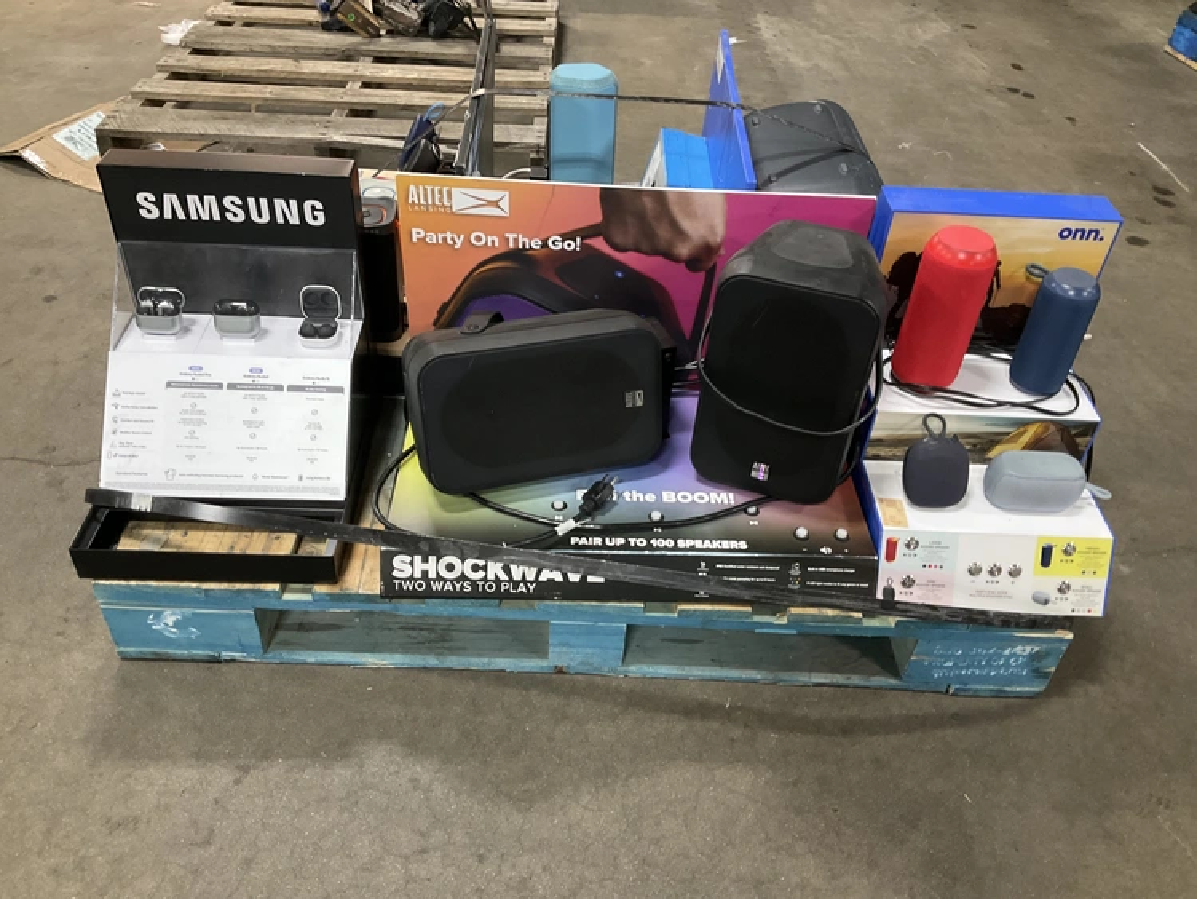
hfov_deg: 61.6
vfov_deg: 48.3
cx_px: 598
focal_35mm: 29
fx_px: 1003
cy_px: 450
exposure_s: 1/40
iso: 200
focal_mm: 3
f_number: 1.8
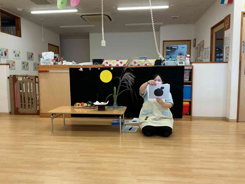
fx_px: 205
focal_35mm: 29
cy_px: 92
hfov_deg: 61.7
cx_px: 122
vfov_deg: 48.2
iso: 64
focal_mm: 3
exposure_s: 1/120
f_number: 1.8
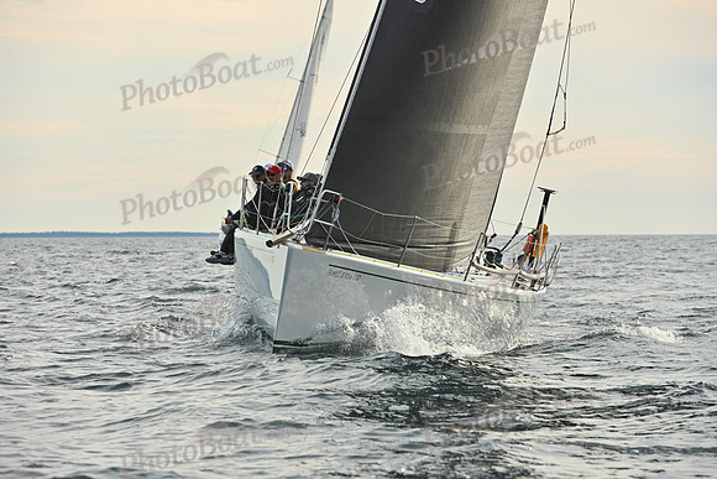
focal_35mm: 200
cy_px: 240
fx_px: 3984
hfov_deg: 10.3
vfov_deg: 6.9
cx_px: 358
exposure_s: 1/1000
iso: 320
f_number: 8
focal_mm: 200
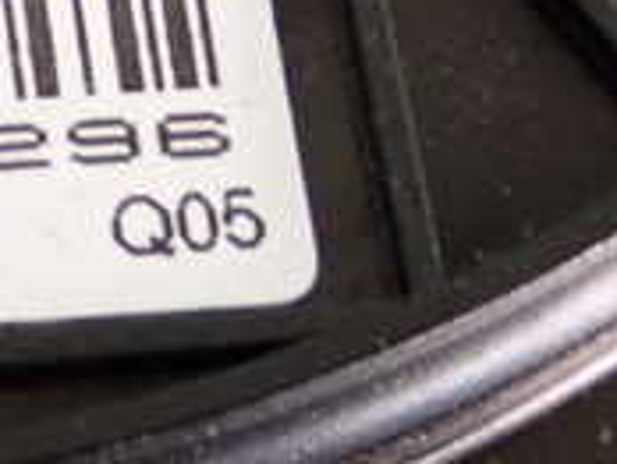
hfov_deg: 10.1
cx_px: -411
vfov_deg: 8.0
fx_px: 3320
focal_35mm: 186
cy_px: 71
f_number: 3.3
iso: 800
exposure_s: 1/50
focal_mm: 9.65
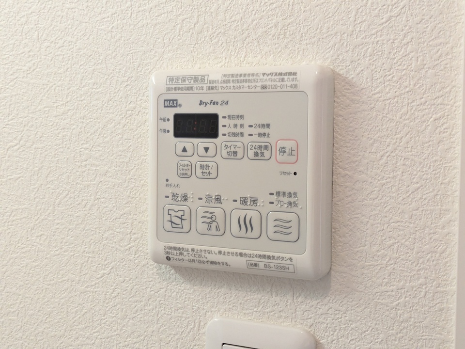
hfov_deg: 37.5
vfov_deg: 28.6
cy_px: 174
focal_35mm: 51
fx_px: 685
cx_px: 232
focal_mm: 5.43
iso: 556
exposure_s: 1/120
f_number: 1.89
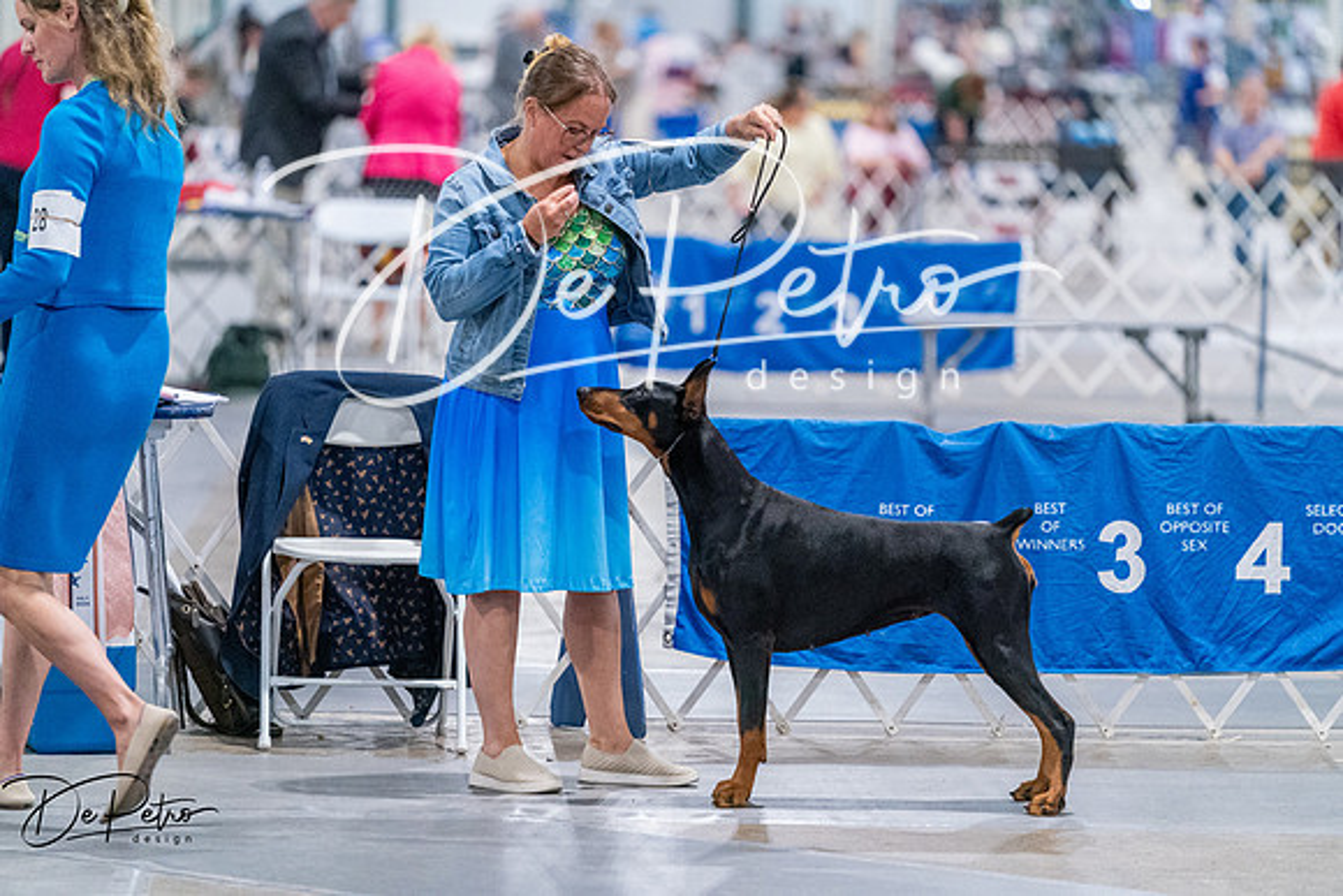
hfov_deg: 10.3
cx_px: 672
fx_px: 7463
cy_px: 448
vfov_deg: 6.9
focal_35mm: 200
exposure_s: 1/320
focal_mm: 200
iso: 6400
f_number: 3.2
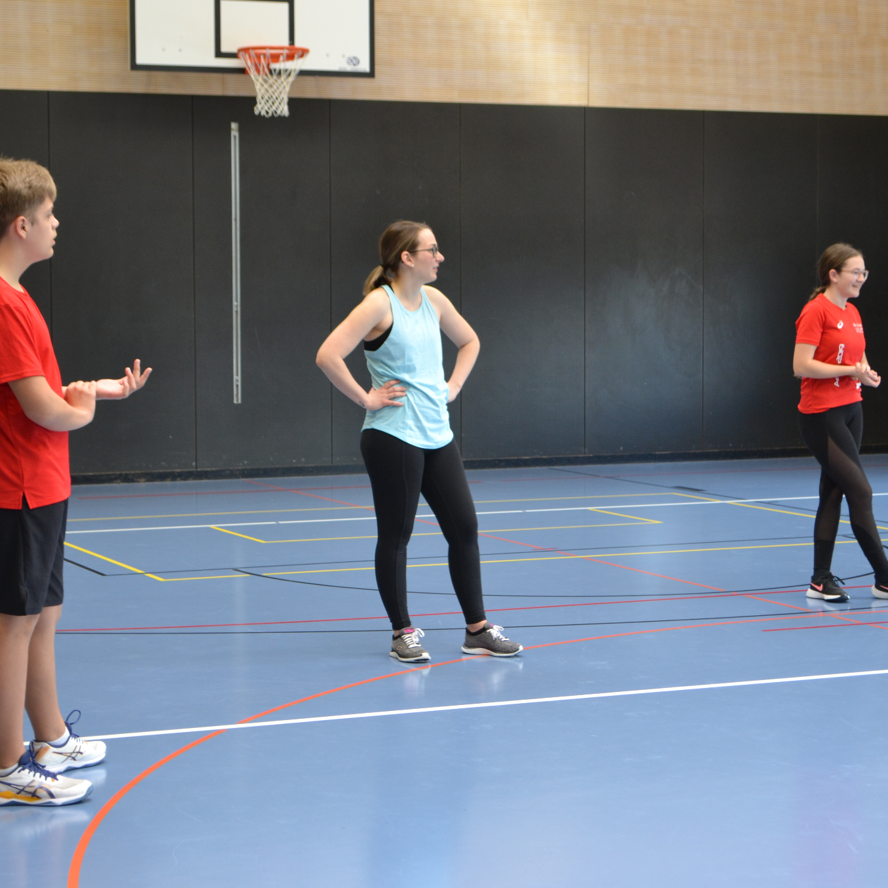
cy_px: 446
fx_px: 2351
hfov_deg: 21.4
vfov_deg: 21.4
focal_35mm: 81
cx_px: 449
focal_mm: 42
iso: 400
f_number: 5.3
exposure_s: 1/30
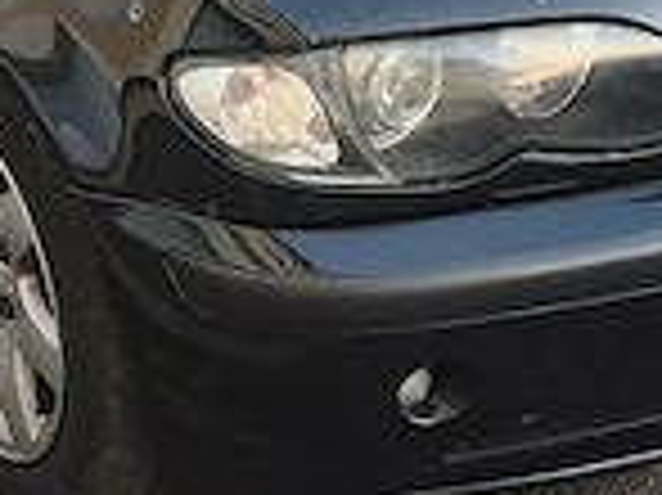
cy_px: 14
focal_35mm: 94
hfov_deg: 20.7
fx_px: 1796
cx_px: 180
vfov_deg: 15.4
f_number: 1.65
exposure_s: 1/99.9
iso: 250
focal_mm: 6.14
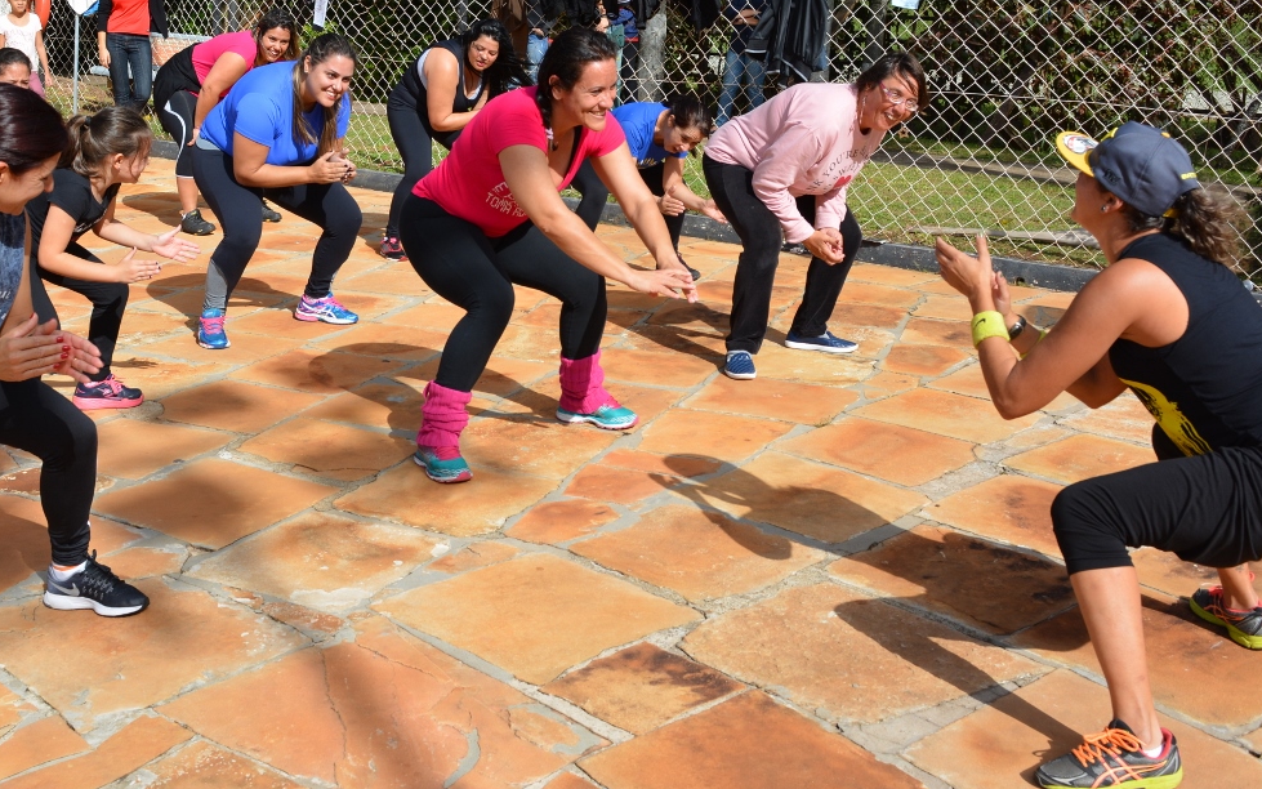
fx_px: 1513
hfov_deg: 45.1
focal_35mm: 44
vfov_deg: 29.1
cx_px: 514
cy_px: 315
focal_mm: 22
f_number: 8
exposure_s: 1/500
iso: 160
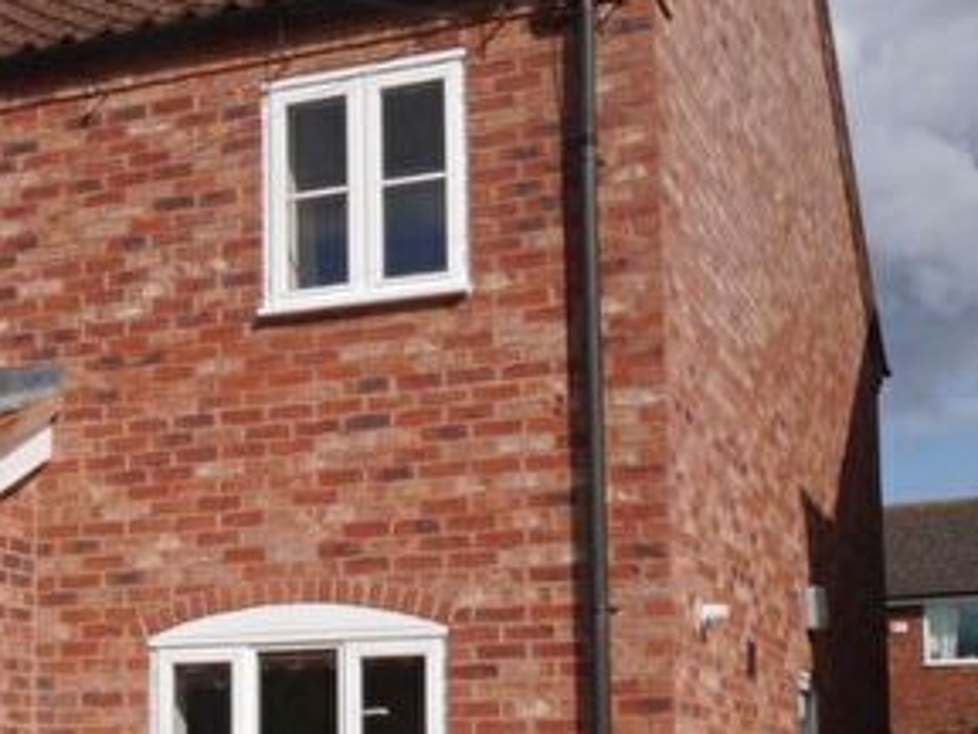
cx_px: 97
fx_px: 1921
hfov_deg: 27.5
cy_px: 610
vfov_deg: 21.3
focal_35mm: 68
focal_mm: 14
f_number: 22
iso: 320
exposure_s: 1/160
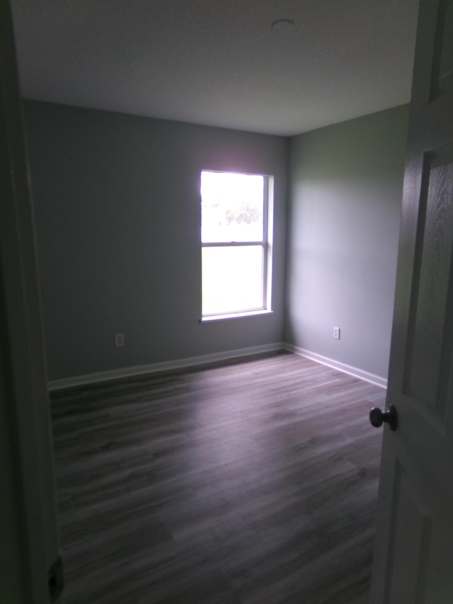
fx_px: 419
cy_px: 302
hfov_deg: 56.8
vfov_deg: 71.6
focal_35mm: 24
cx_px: 226
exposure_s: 1/34
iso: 197
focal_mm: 4.3
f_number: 3.7
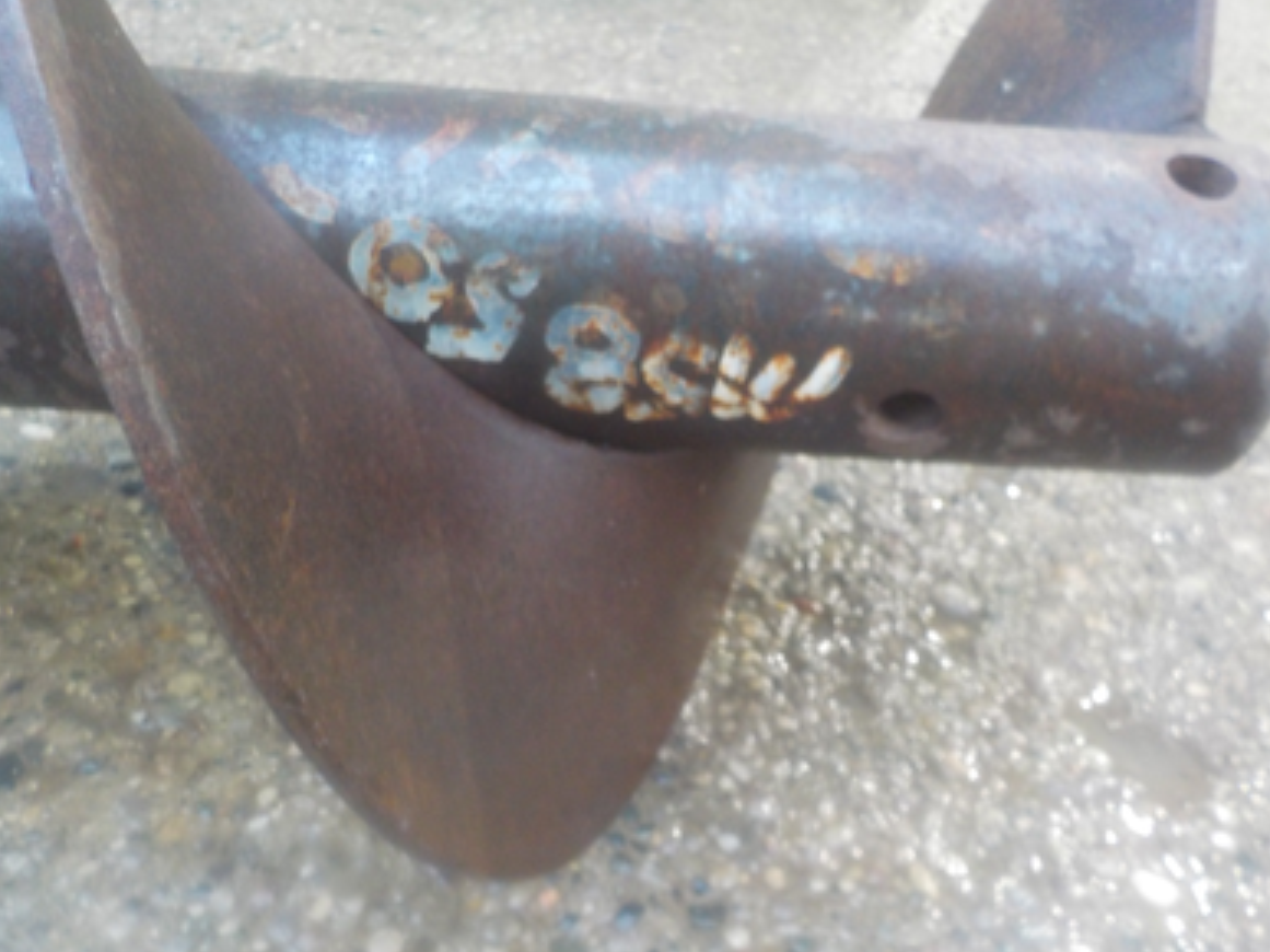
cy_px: 463
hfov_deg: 58.4
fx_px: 1137
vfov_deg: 45.4
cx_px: 646
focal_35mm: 31
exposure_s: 1/10
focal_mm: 4.1
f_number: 3.3
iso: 400
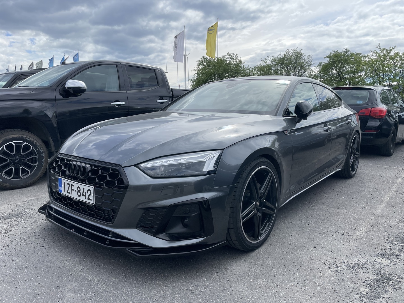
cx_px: 202
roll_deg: +0.1
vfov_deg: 53.1
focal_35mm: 26
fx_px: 303
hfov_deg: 67.3
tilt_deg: -7.8
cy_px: 152
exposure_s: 1/3125
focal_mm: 4.2
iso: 32
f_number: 1.6
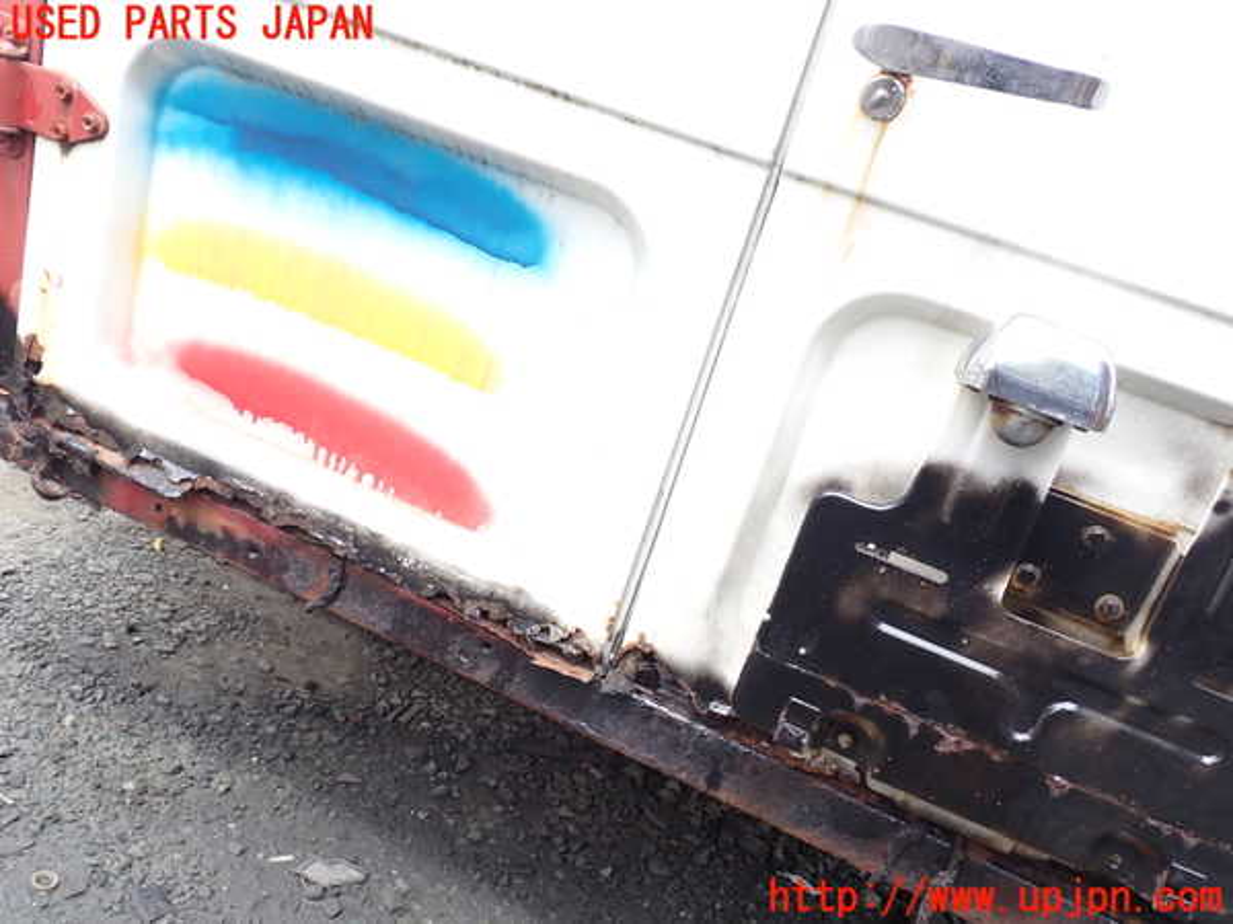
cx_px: 616
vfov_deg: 46.8
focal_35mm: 30
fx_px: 1069
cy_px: 462
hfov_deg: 60.0
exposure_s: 1/160
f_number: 3.2
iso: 100
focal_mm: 5.4
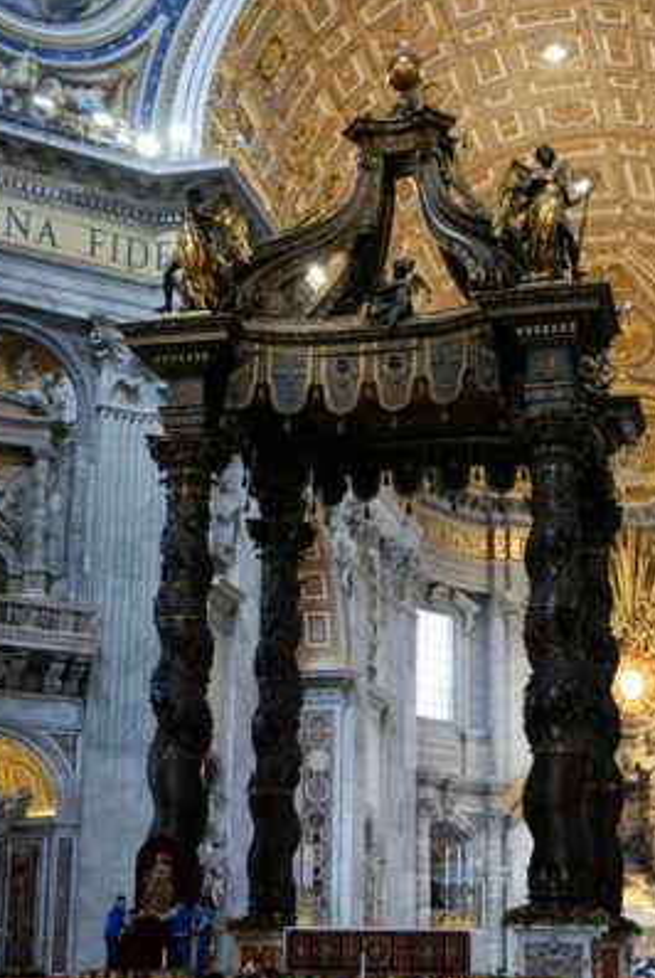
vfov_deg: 34.0
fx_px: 1594
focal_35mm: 59
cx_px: 376
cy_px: 567
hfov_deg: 23.2
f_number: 4
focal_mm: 31
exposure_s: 1/20
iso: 800
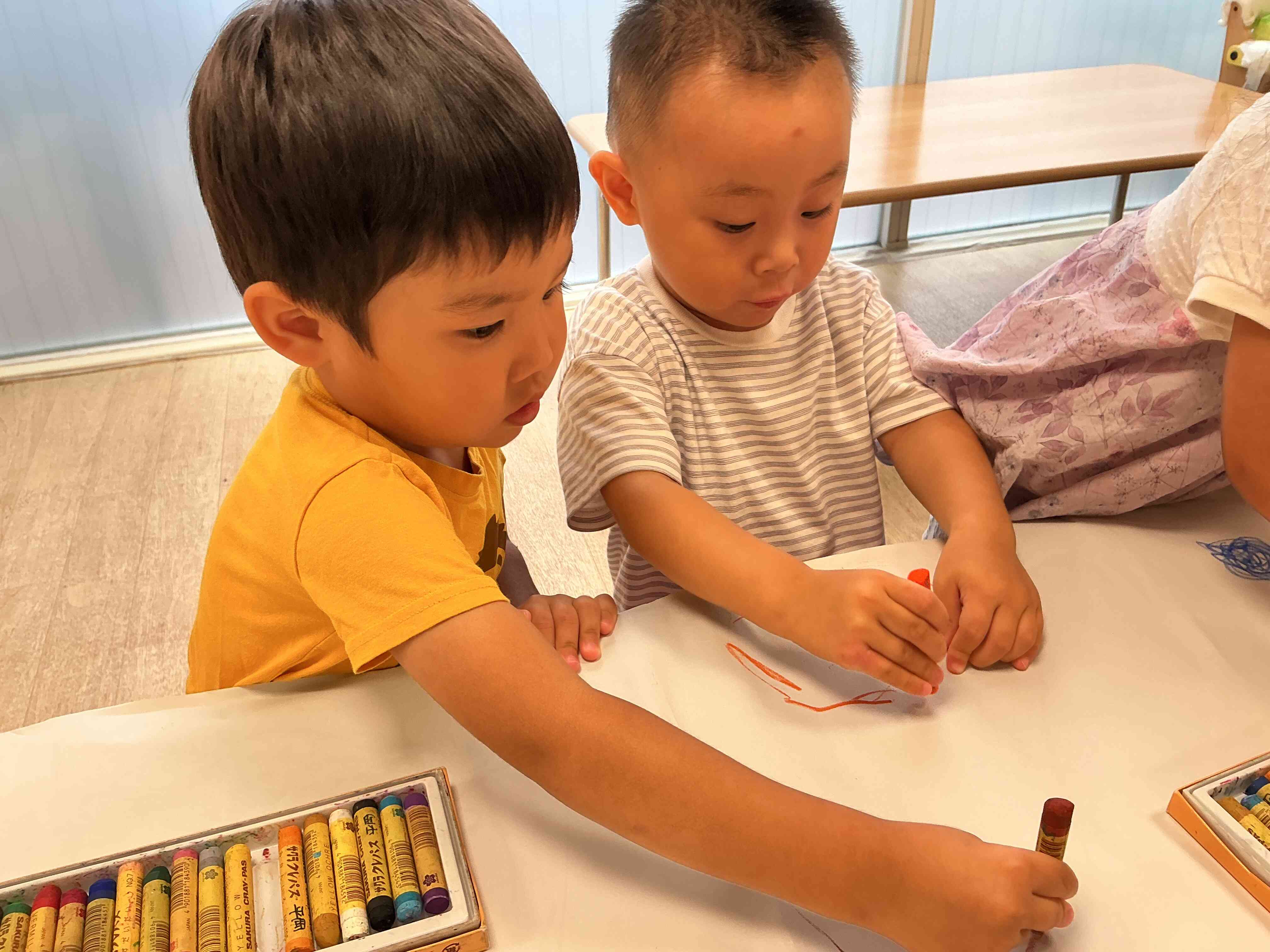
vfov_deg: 48.2
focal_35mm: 29
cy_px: 476
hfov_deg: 61.7
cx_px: 635
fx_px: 1064
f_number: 1.8
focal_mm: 3
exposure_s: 1/120
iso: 32
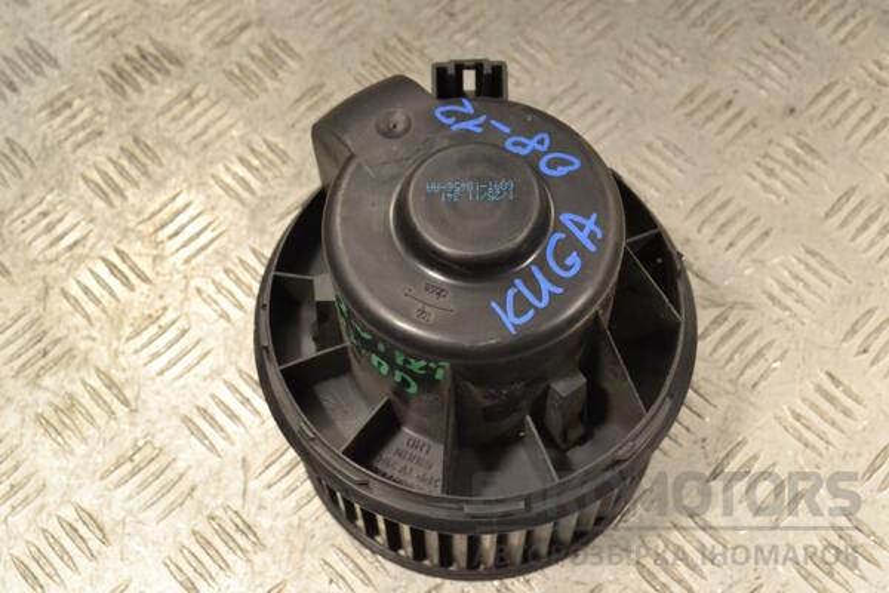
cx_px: 444
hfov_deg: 43.6
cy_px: 296
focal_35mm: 45
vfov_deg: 29.9
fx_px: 1111
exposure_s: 1/320
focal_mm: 30
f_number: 9
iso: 3200
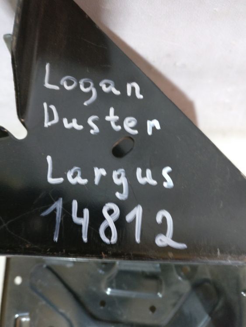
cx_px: 123
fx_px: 265
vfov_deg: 63.4
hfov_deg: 49.8
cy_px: 164
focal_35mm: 28
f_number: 2
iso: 1250
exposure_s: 1/17
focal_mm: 4.26
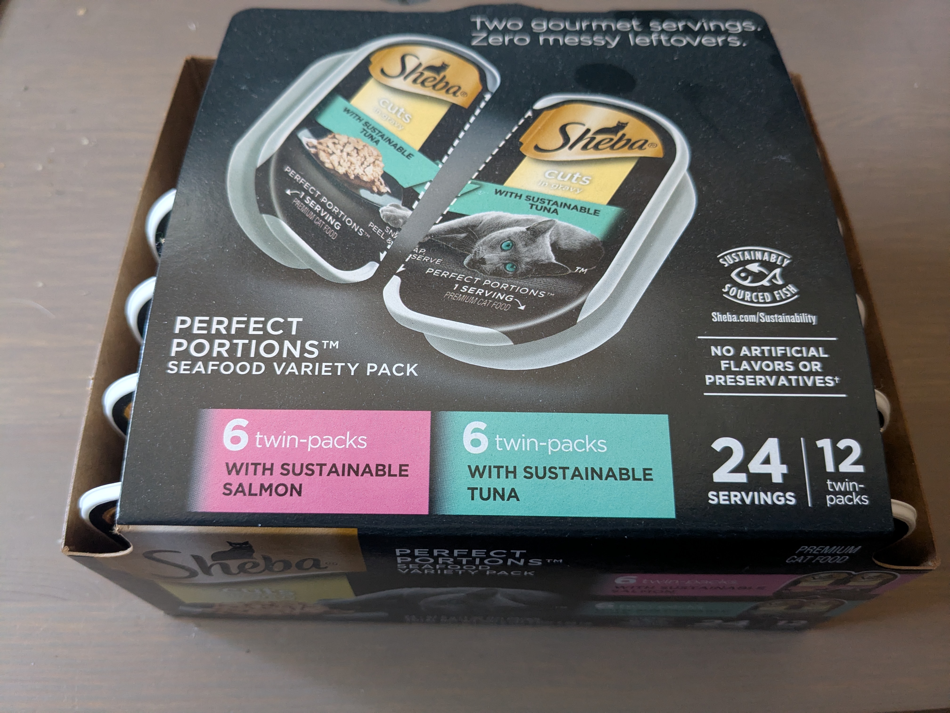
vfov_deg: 51.4
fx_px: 741
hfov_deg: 65.3
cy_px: 356
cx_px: 475
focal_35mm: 27
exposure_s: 1/30
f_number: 1.73
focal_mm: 4.38
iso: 331
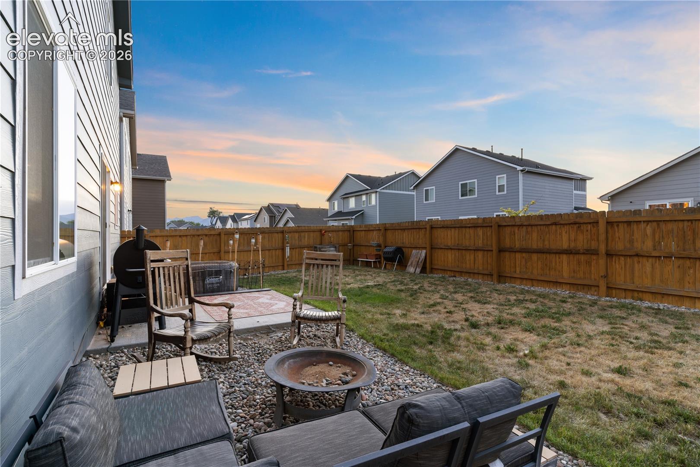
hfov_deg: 93.3
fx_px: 331
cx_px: 350
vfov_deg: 70.4
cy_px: 234
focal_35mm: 17
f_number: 9
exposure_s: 1
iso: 250
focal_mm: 17
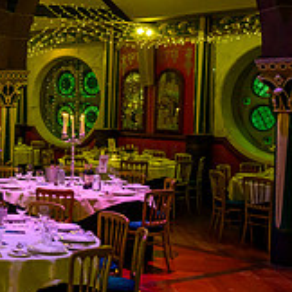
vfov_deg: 23.7
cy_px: 131
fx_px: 697
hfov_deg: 19.1
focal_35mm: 73
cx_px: -207
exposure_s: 1/320
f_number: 3.2
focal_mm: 24
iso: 3200
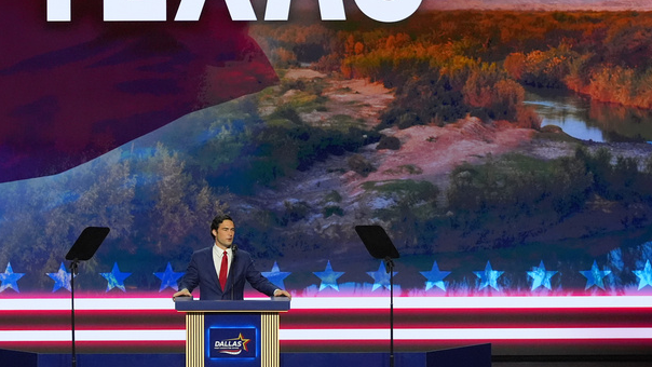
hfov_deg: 6.1
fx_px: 6138
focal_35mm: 355
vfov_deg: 3.4
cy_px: 173
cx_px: 221
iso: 4000
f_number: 4.5
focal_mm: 200
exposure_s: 1/400
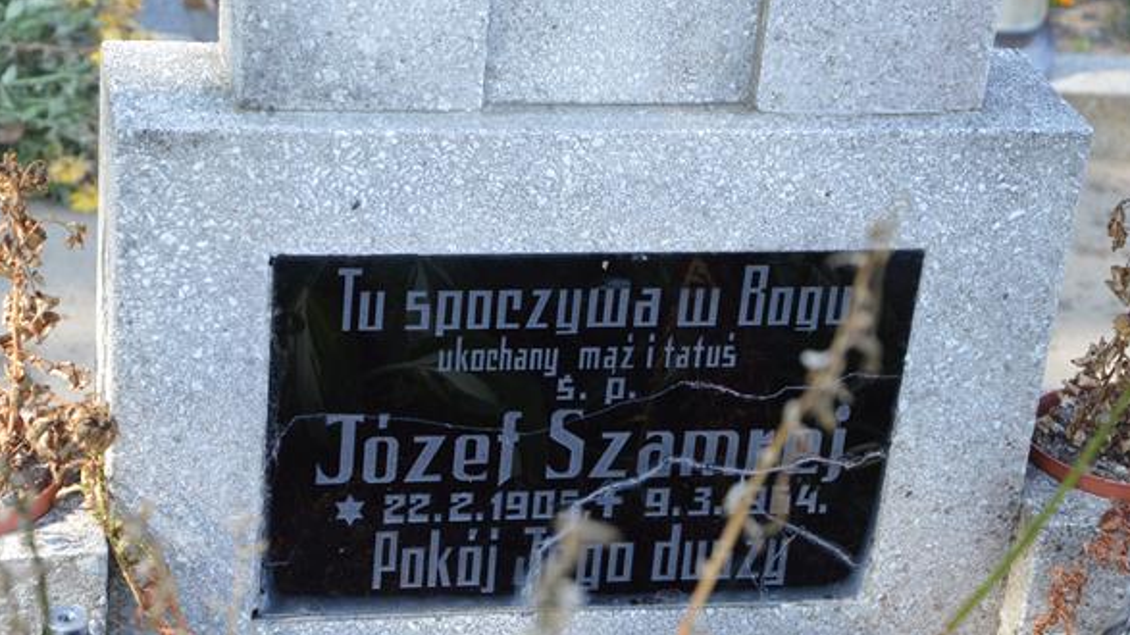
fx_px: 2666
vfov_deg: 13.6
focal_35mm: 89
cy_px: 339
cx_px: 541
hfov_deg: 23.9
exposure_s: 1/125
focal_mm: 52
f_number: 5.6
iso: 280
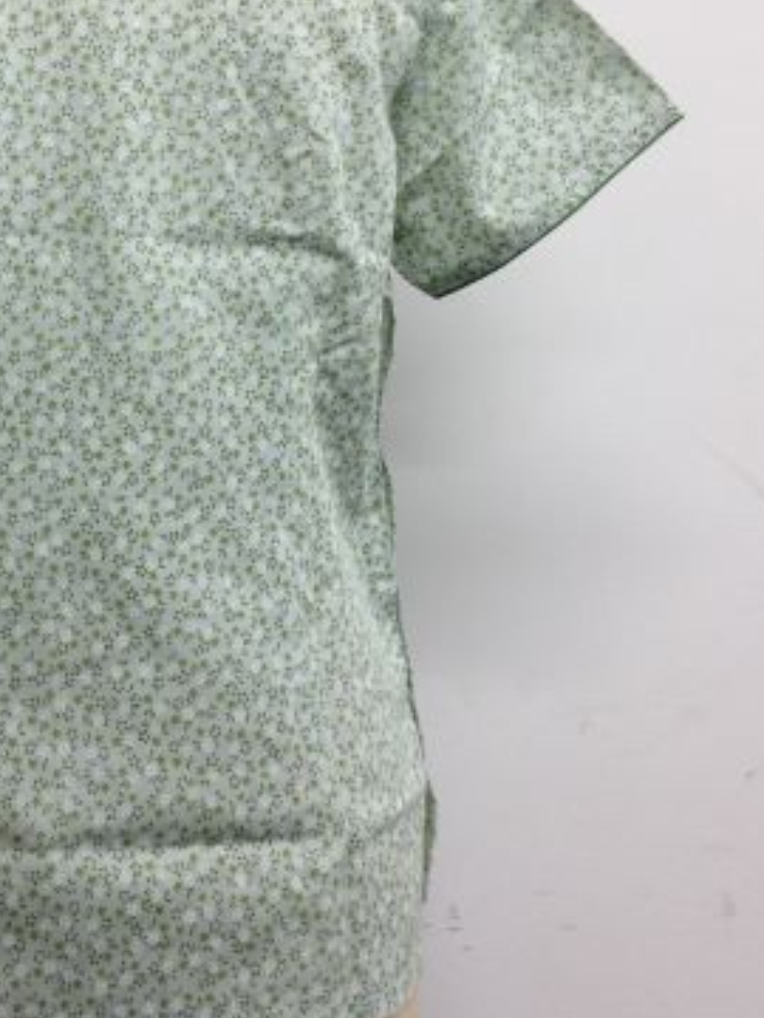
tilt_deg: +2.4
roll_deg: +1.2
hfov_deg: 23.5
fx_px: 1795
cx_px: 106
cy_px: 342
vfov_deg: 31.4
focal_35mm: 61
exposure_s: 1/25
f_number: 2.4
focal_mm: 4.12
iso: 50
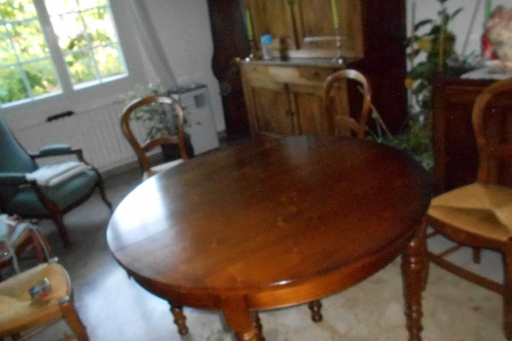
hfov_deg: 65.5
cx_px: 253
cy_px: 178
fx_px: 398
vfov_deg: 46.4
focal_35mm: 28
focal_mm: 4.6
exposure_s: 1/25
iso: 1600
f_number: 8
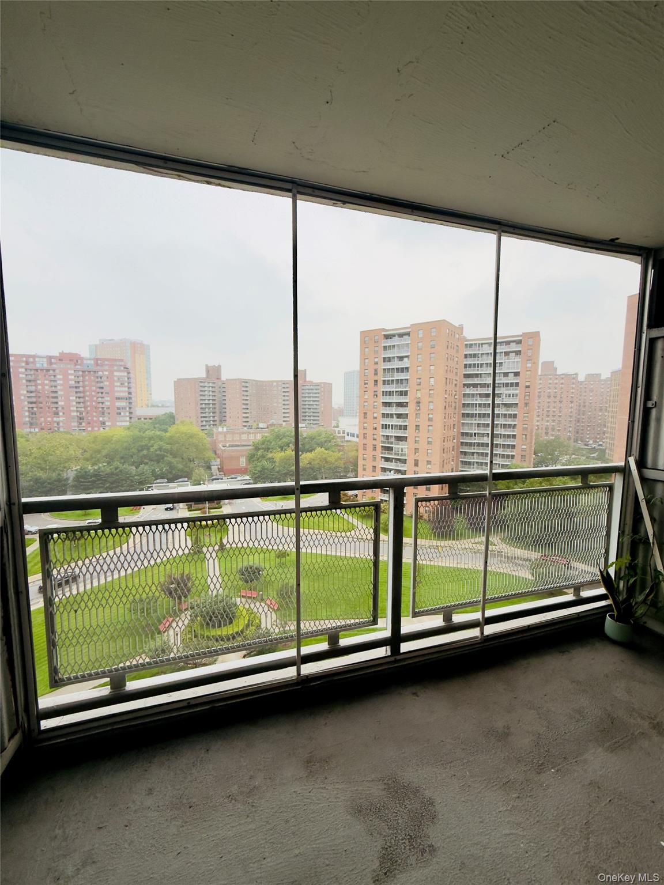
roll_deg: +0.0
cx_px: 332
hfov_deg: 85.7
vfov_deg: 102.1
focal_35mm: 14
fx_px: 358
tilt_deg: -5.4
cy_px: 442
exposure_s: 1/479
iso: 64
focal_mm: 2.22
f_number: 2.2
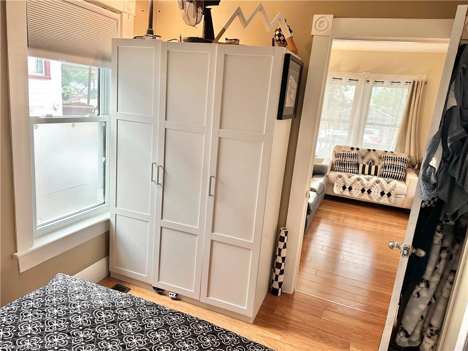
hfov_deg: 71.6
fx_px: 324
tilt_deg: -11.9
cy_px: 176
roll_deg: -4.8
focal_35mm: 24
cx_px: 234
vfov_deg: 56.8
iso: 160
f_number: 1.78
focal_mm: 6.86
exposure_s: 1/60
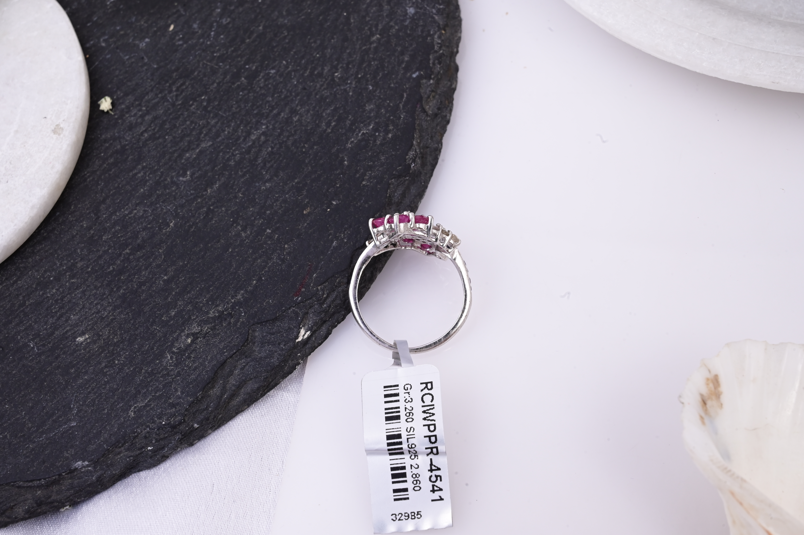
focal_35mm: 70
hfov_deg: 28.9
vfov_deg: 19.4
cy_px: 268
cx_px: 402
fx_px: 1562
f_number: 20
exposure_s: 1/80
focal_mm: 70
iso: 640
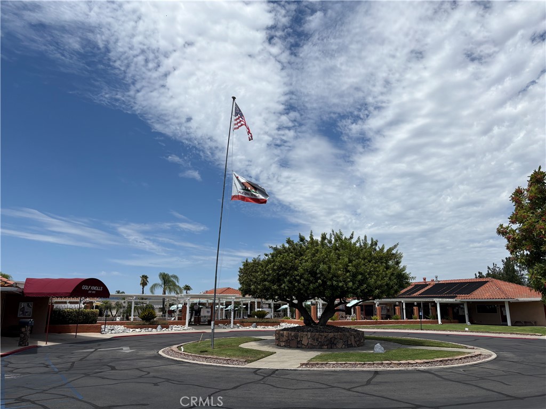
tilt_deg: +14.5
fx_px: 410
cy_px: 204
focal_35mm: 26
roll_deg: -0.4
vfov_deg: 53.1
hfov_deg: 67.3
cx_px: 273
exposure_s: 1/7813
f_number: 1.6
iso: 50
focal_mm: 5.96
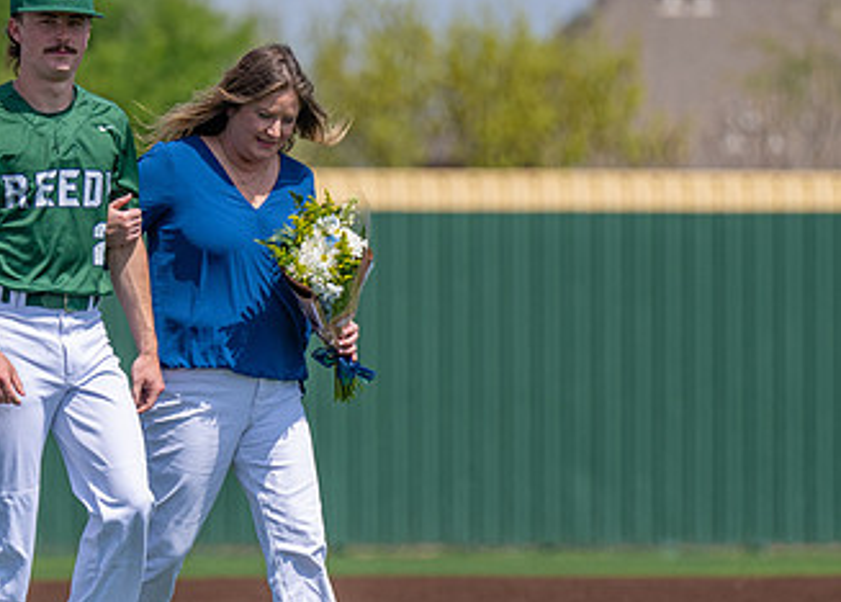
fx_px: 9201
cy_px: 334
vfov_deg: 3.7
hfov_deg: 5.2
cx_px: 99
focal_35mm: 385
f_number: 2.8
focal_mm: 152
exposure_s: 1/3200
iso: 100
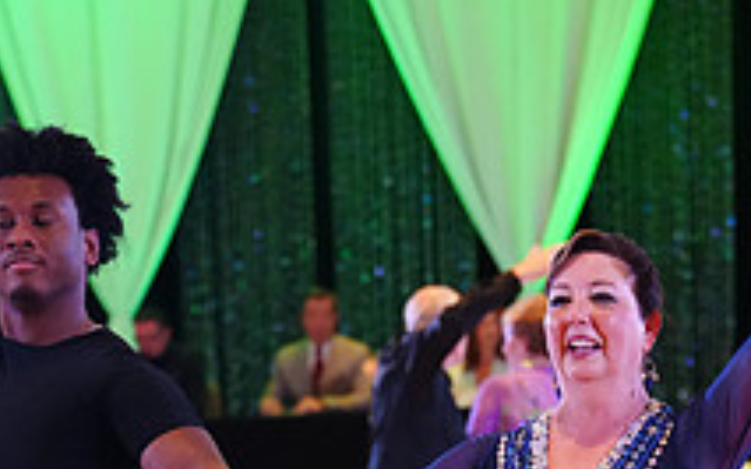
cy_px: 733
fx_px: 3970
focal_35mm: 194
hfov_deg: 10.8
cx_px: 365
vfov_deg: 6.7
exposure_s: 1/400
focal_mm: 70
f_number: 2.8
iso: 5000
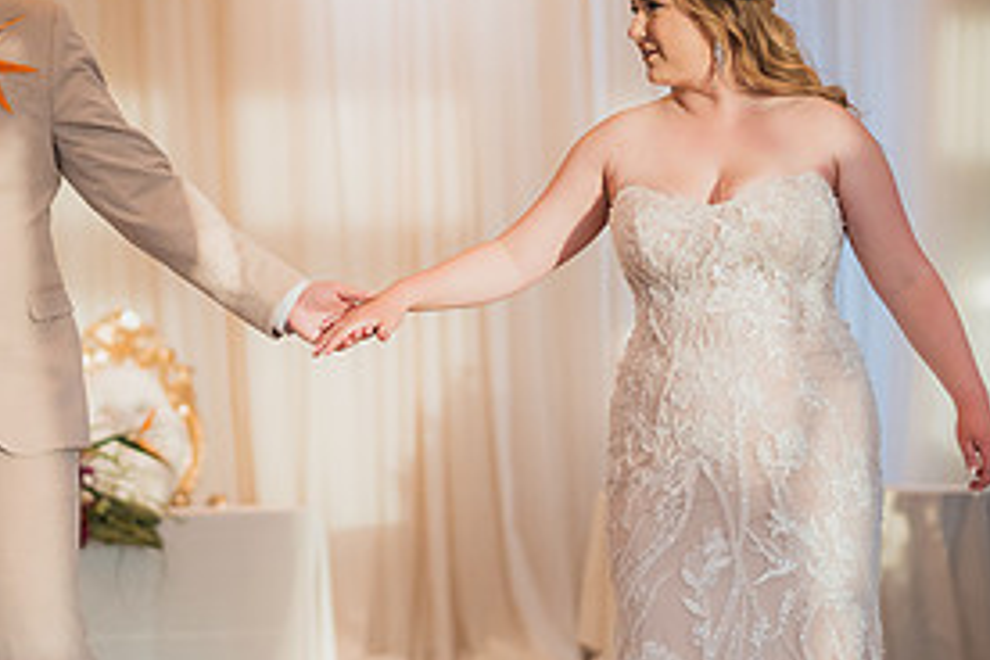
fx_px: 2887
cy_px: 267
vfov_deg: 13.0
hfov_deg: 19.4
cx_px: 377
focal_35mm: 105
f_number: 1.4
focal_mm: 50
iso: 1250
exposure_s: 1/1250
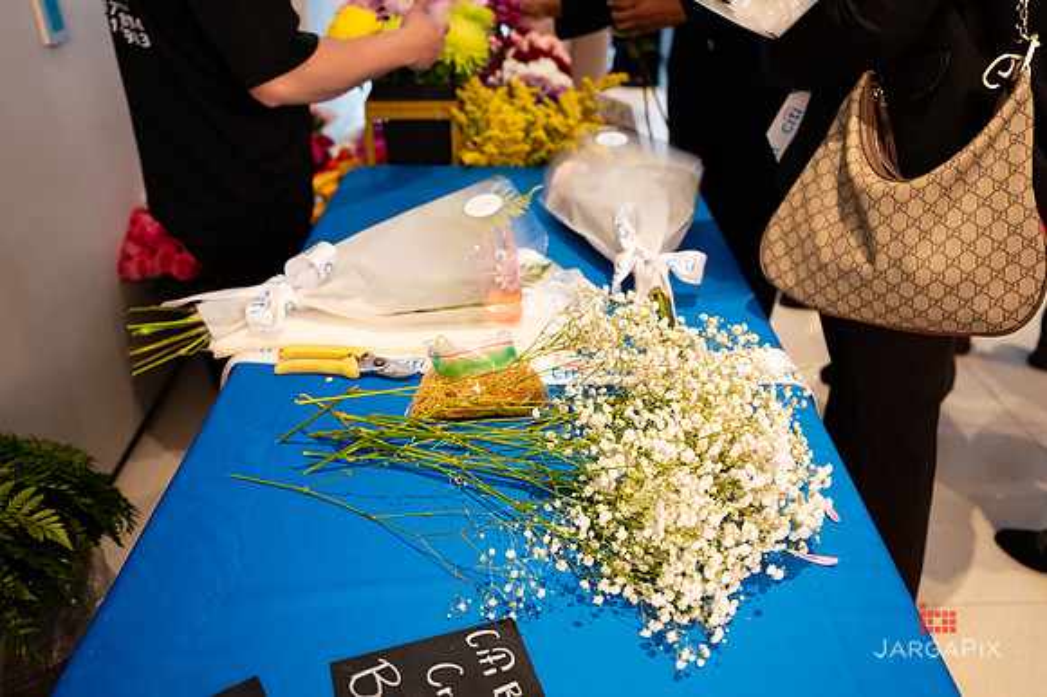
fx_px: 846
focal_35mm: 29
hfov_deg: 63.5
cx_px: 520
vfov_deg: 44.8
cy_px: 351
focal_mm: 28
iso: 2000
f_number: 3.2
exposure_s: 1/200
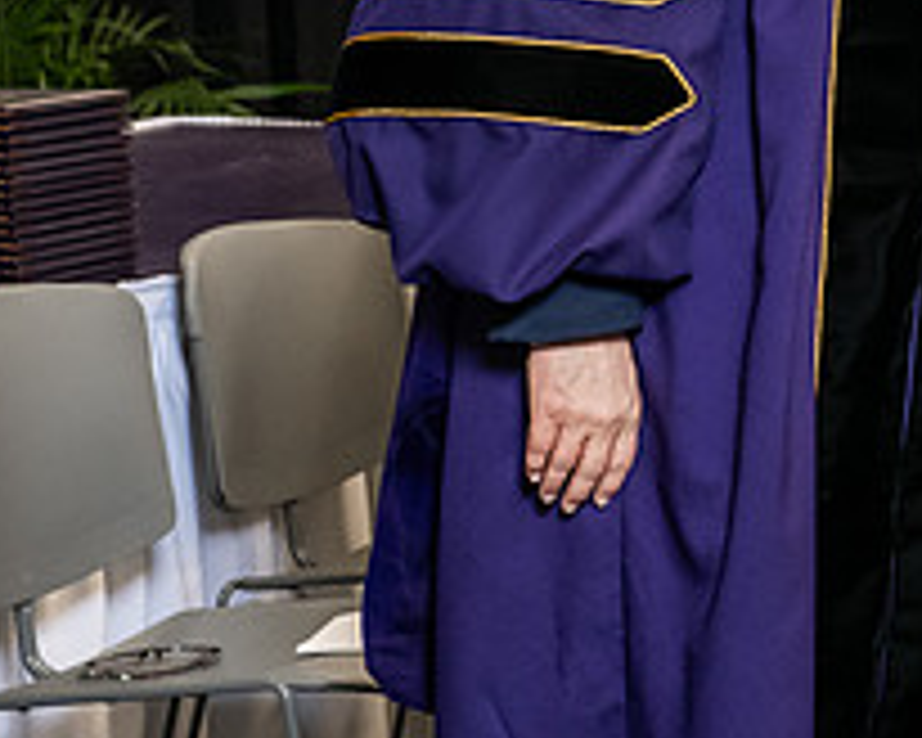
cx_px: 1025
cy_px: -83
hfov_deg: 10.3
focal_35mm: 186
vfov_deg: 8.2
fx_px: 5076
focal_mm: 70
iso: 2500
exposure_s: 1/200
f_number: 5
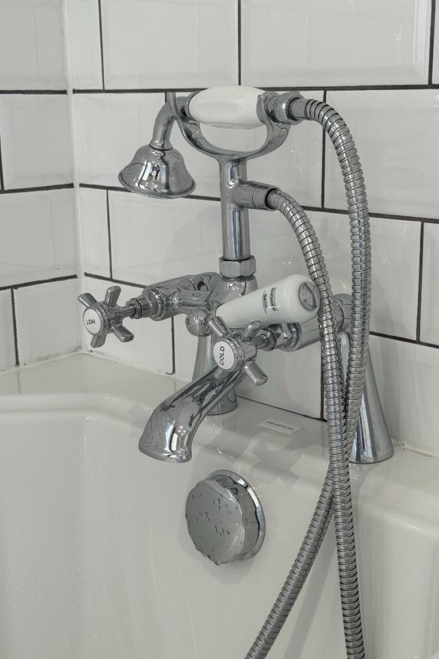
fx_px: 933
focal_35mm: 51
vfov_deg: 38.9
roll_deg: +1.0
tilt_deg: -14.1
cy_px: 331
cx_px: 234
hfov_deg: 26.5
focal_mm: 6.86
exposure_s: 1/50
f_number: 1.78
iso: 64
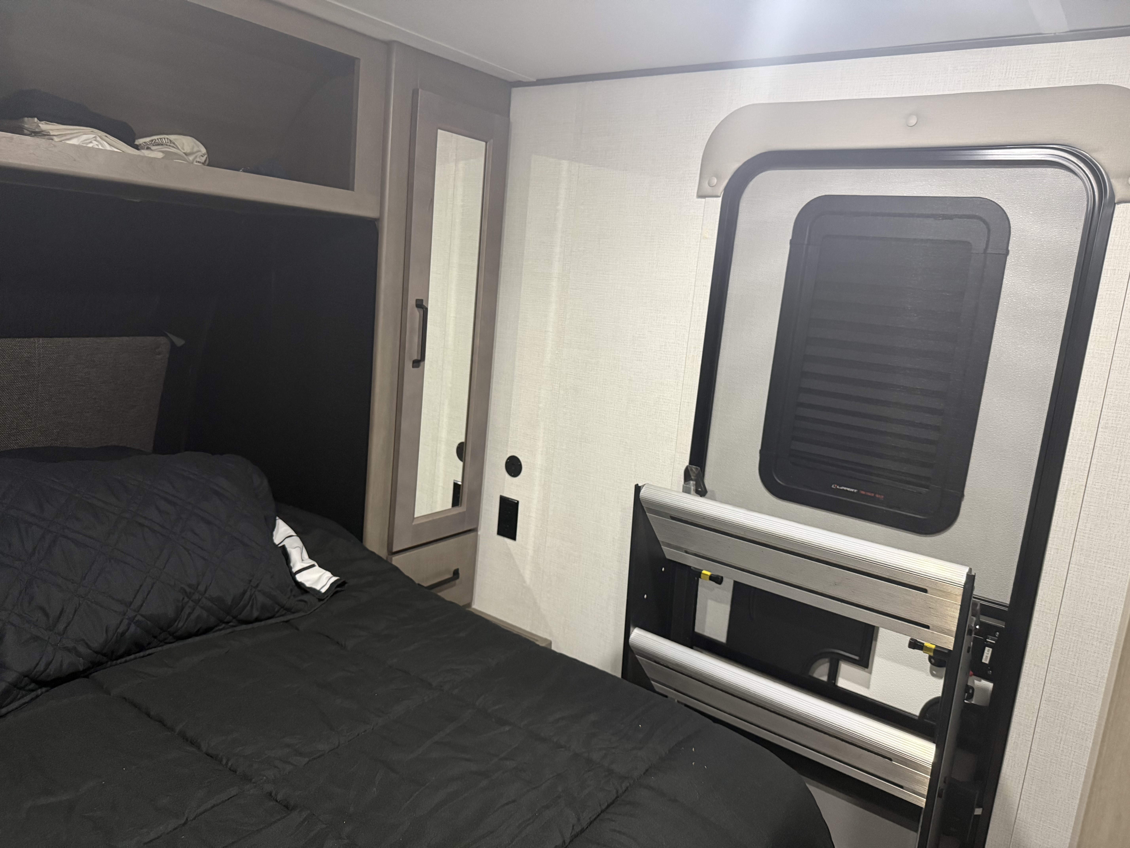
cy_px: 424
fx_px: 783
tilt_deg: -10.4
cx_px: 565
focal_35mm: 24
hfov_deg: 71.6
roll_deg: -5.5
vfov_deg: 56.8
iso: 640
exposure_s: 1/39
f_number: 1.78
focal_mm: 6.76
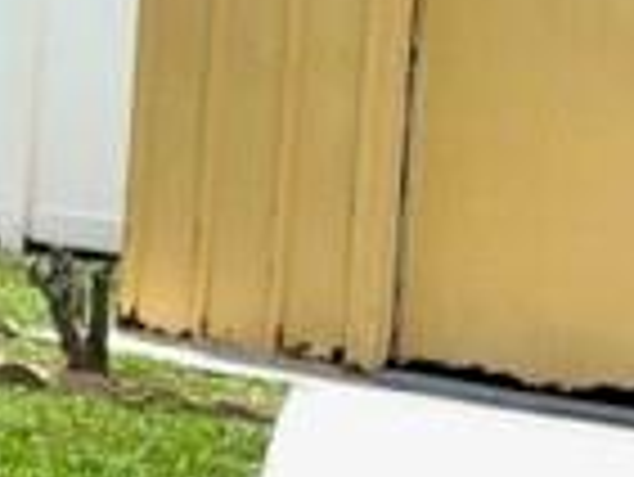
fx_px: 2163
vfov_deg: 12.6
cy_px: 144
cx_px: -724
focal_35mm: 118
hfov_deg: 13.6
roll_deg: -2.2
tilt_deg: -1.3
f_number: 1.6
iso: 50
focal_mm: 5.1
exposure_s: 1/5319
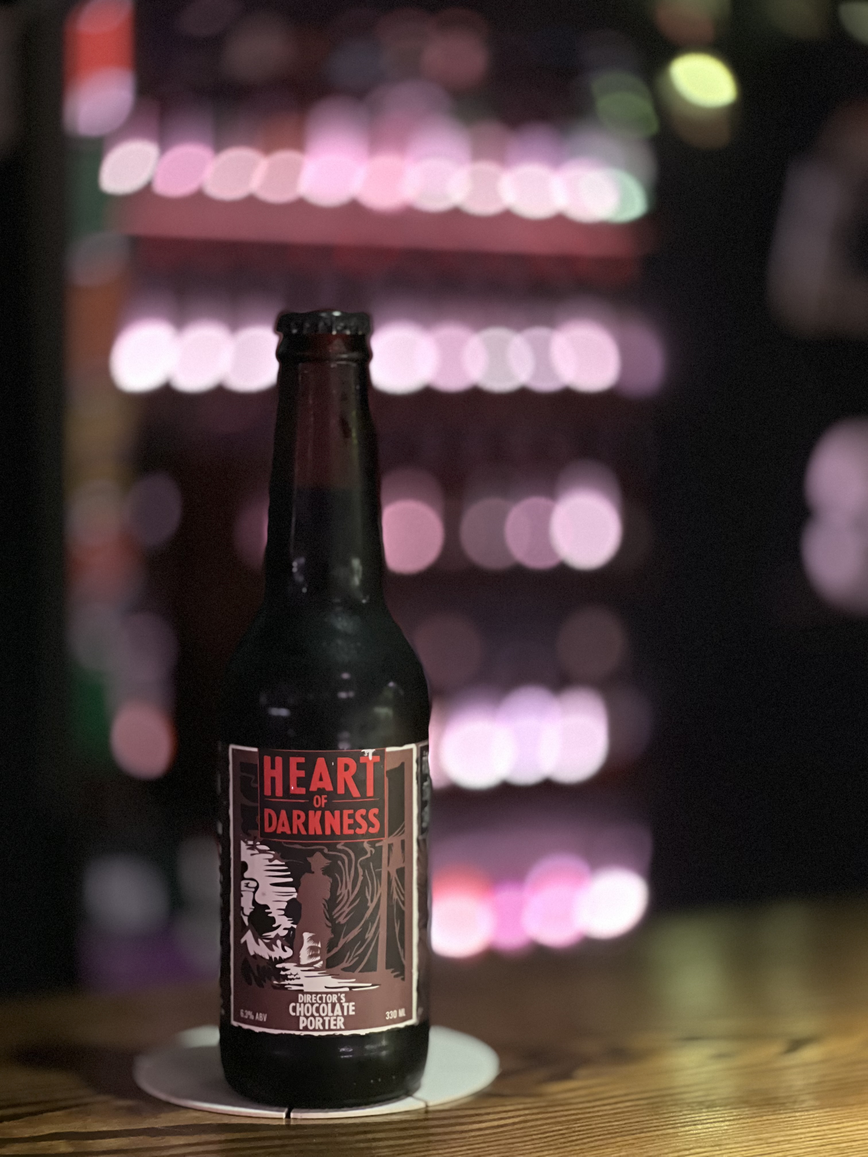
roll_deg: -0.6
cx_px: 434
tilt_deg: -3.0
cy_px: 578
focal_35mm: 77
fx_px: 2574
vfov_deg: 25.3
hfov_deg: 19.1
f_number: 2.8
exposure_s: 1/14
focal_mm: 9
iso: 1250
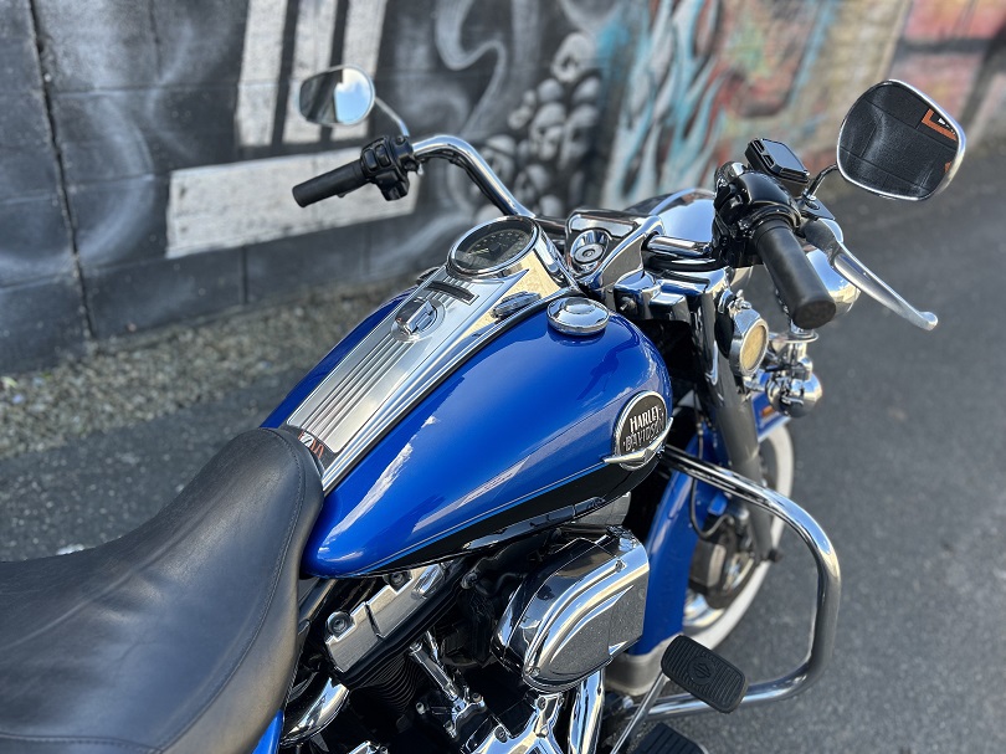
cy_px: 377
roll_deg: -9.7
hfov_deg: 67.3
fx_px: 755
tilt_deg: -34.4
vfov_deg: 53.0
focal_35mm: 26
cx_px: 503
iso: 50
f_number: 1.5
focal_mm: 5.7
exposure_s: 1/421
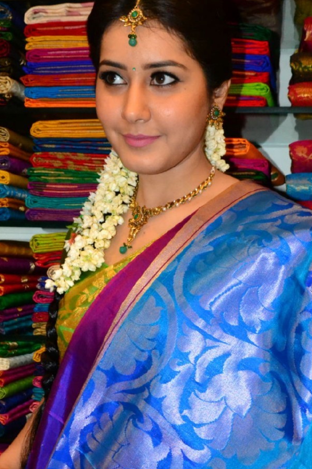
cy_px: 330
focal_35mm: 63
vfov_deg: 31.6
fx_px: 817
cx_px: 167
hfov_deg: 21.6
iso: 3200
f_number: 7.1
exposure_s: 1/160
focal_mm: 25
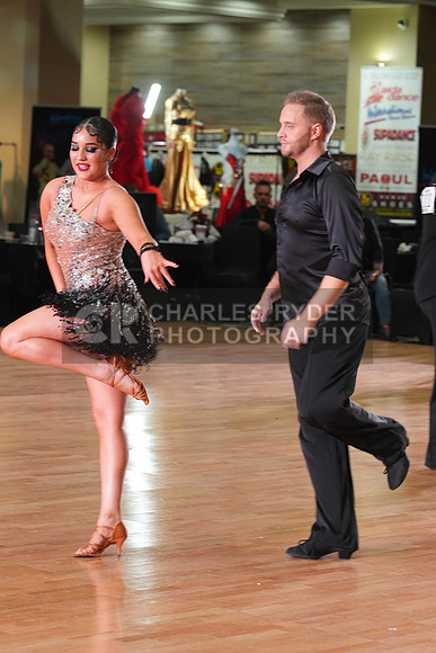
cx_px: 218
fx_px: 2342
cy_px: 326
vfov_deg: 15.9
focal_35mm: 129
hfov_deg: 10.6
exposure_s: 1/200
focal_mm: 129
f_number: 5.6
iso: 3200
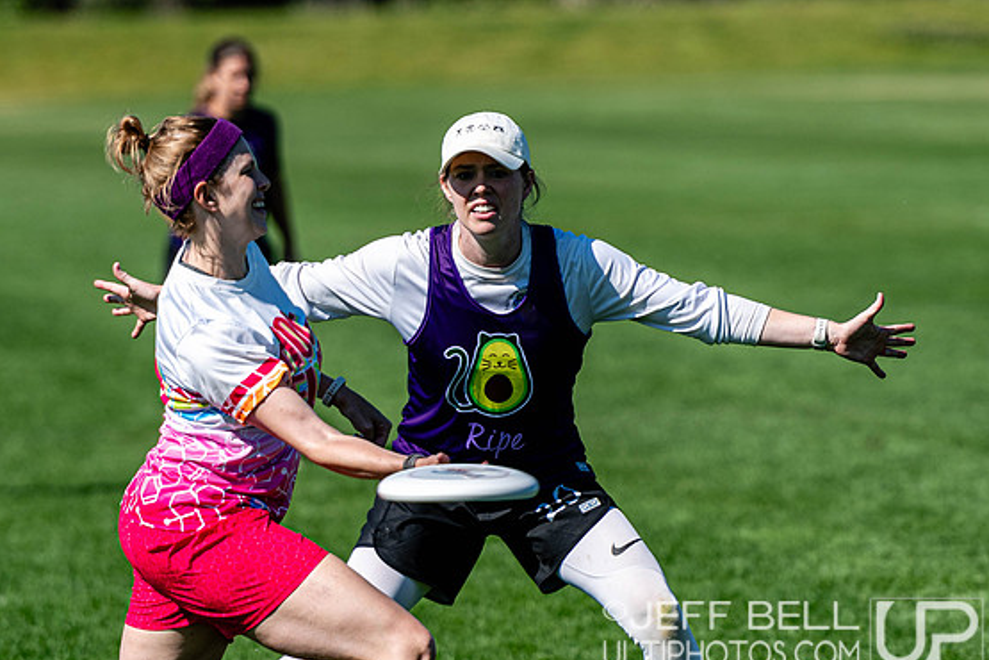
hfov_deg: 4.5
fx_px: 12636
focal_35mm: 460
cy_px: 379
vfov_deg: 3.0
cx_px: 612
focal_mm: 200
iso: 110
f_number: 3.2
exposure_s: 1/2000
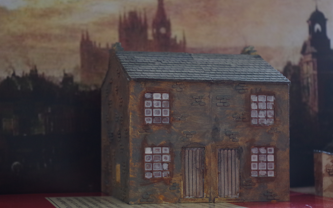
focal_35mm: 84
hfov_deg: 24.6
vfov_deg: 15.5
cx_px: 167
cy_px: 99
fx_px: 762
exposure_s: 1/30
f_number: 7.1
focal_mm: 55
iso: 1600
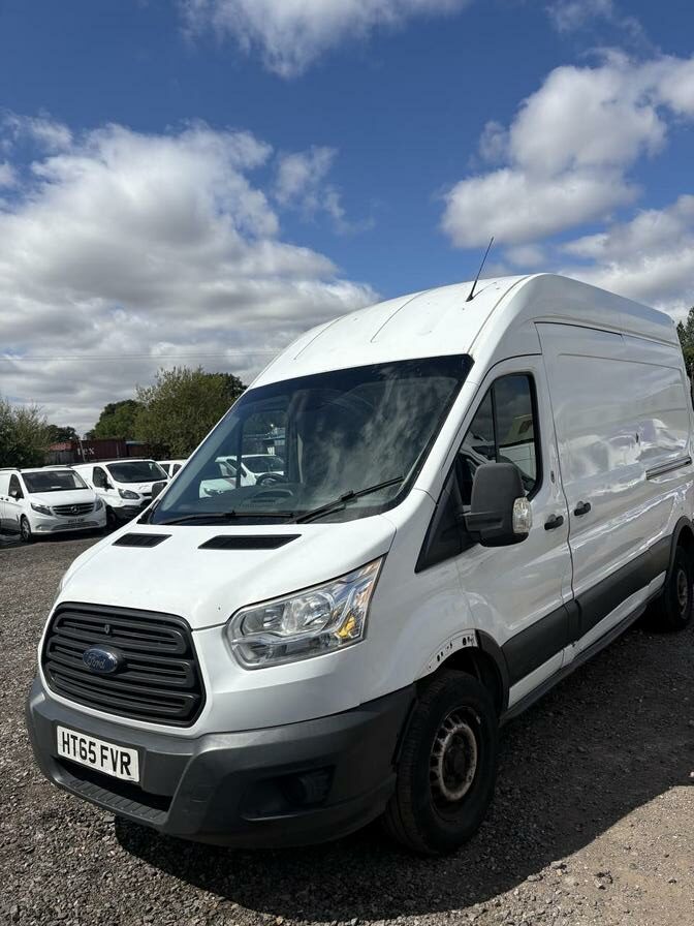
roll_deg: +0.8
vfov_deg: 67.3
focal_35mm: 26
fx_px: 695
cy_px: 463
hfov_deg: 53.1
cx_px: 347
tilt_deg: +3.9
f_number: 1.6
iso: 50
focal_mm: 5.96
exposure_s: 1/7813
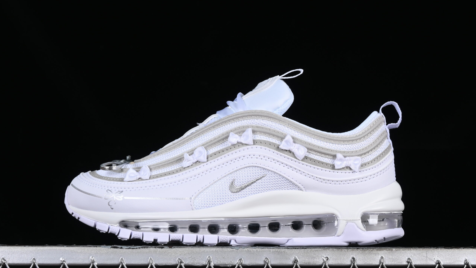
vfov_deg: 15.3
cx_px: 238
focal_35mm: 79
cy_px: 152
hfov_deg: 26.9
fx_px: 997
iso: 160
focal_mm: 50
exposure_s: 1/80
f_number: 9
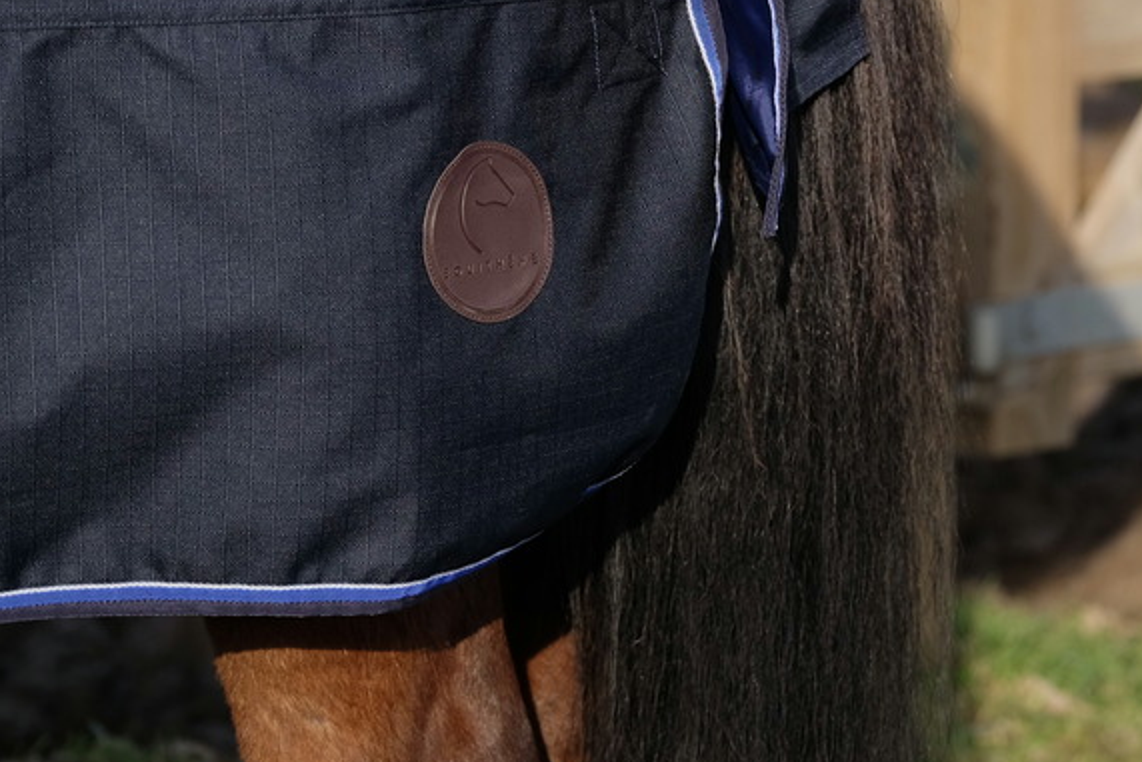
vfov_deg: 4.5
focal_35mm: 303
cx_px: 816
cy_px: 115
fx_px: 9614
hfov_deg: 6.8
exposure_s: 1/2000
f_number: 4
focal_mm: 112.6
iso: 400
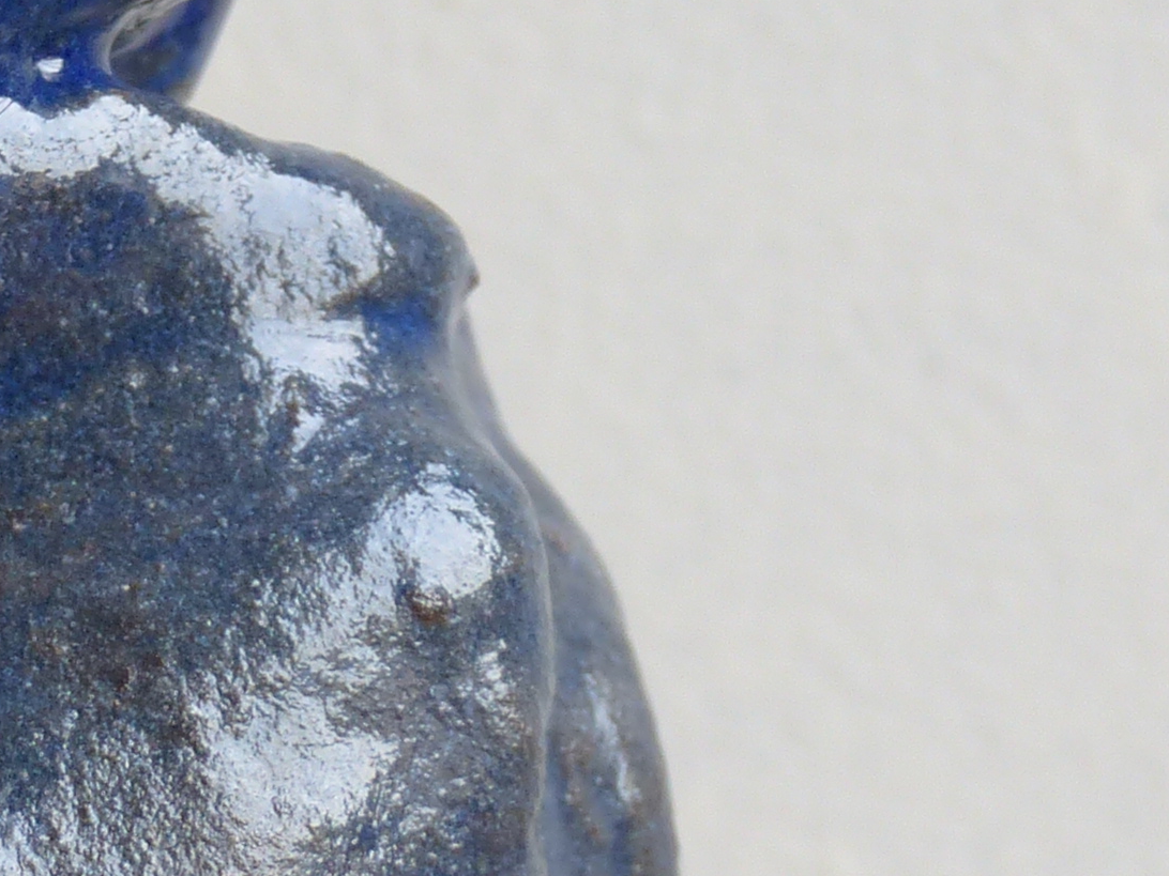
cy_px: -275
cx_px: -371
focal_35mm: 425
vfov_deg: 3.5
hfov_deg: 4.6
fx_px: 14352
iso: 100
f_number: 2.8
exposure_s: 1/80
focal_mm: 20.9
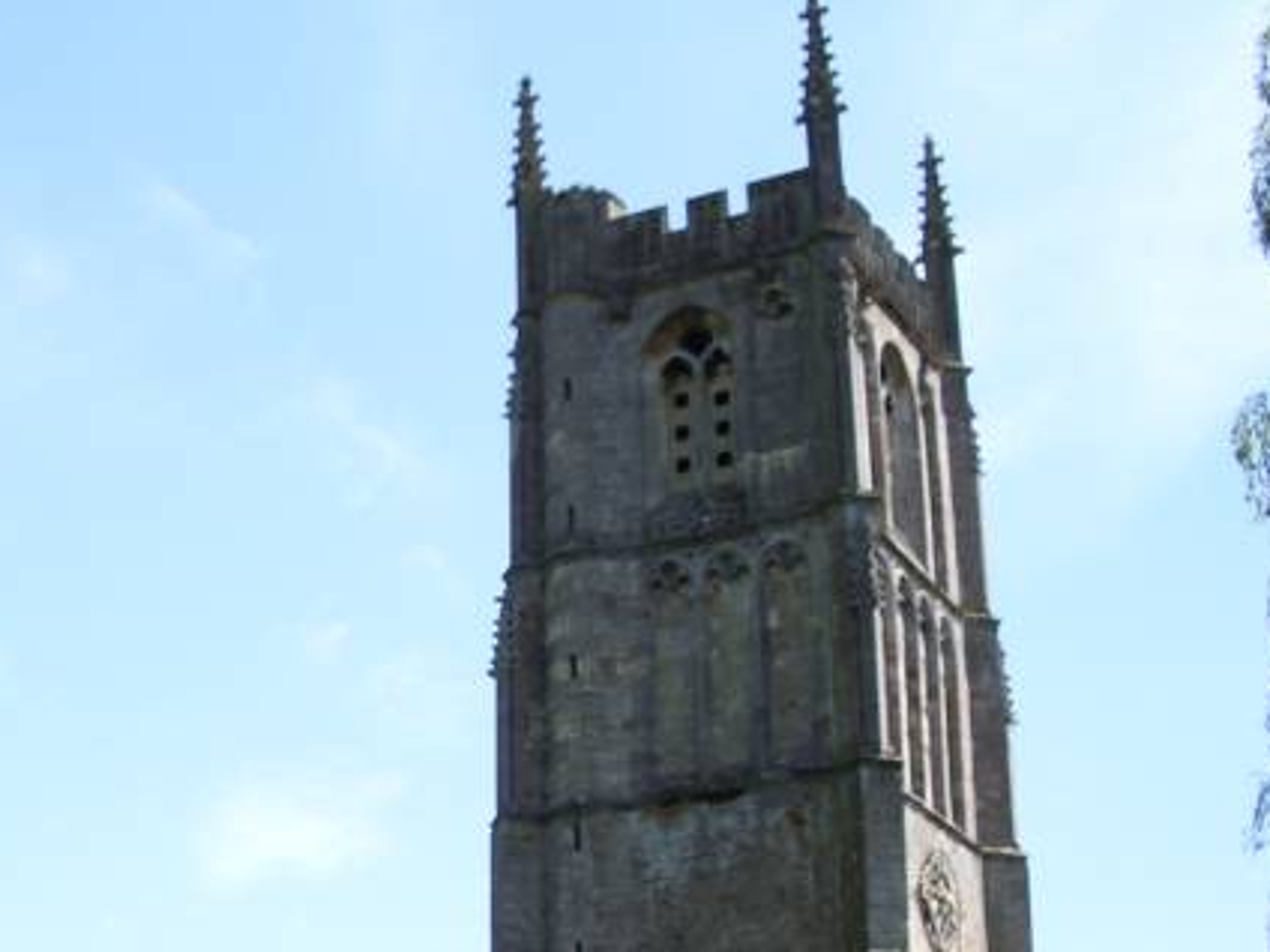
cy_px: 796
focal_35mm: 66
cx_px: 114
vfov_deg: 21.9
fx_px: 2421
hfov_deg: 28.2
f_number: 4.3
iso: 50
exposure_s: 1/250
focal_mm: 5.8
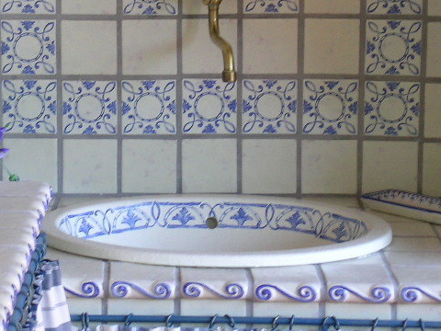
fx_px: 2038
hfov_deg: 12.3
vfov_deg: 9.2
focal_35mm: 160
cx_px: 160
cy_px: 47
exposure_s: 1/20.6
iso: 50
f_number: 4.5
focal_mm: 15.6
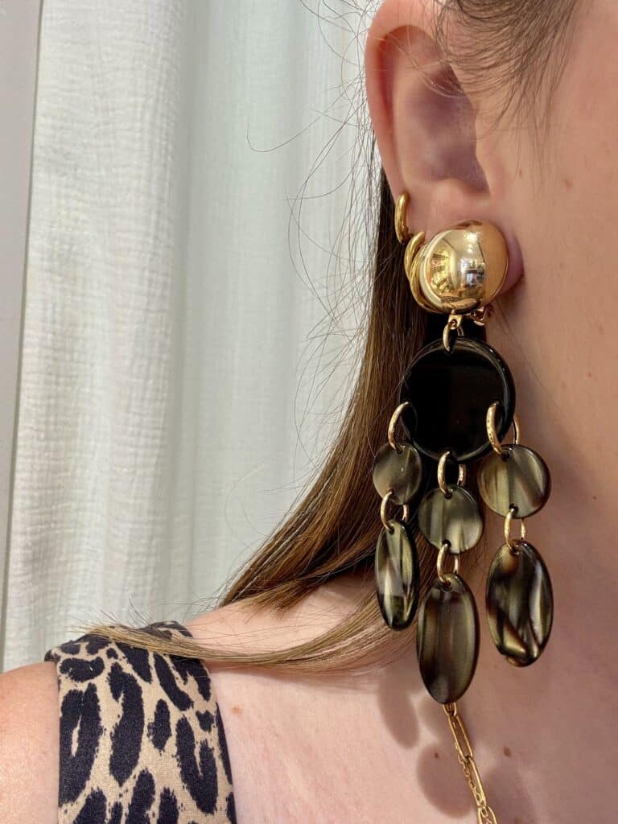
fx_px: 714
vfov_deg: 60.0
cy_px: 412
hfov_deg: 46.8
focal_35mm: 30
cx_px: 309
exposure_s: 1/100
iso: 80
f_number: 1.9
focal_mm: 2.69
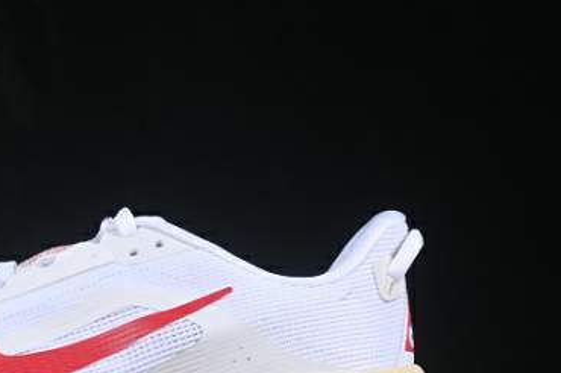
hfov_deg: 13.8
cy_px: 281
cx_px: 83
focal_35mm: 148
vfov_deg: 9.2
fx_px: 2304
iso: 160
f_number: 8
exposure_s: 1/80
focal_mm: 50
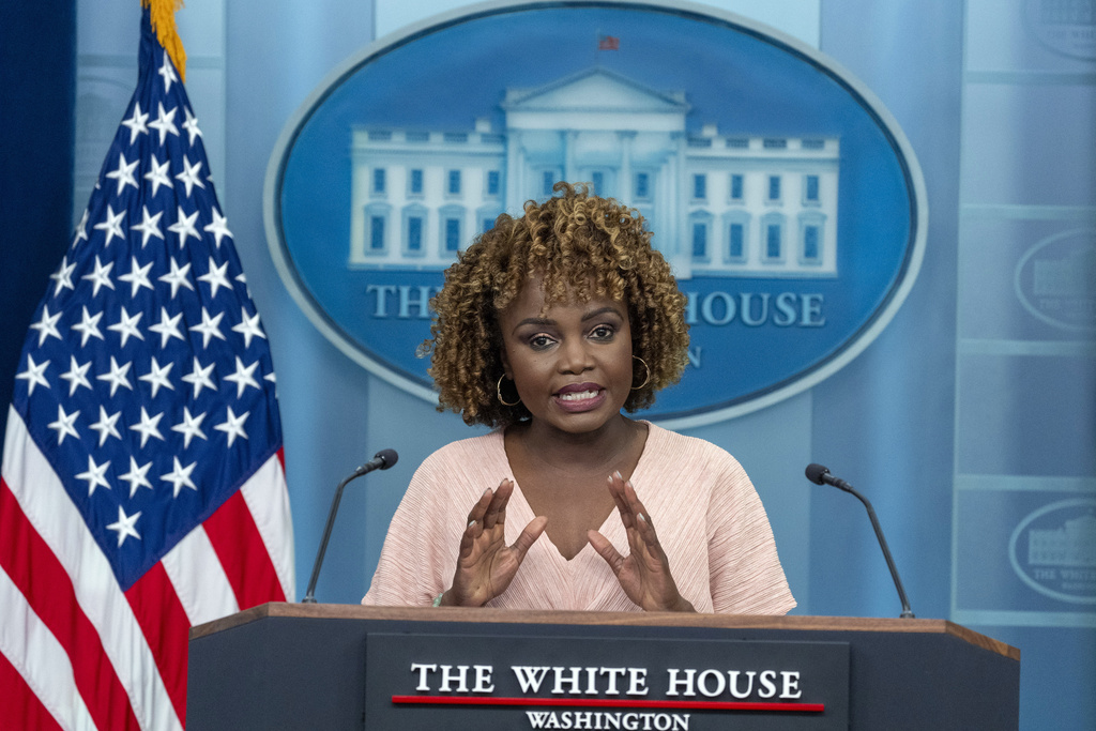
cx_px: 548
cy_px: 366
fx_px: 6881
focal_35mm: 226
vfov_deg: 6.1
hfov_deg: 9.1
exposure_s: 1/400
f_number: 5.6
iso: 5000
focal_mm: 226
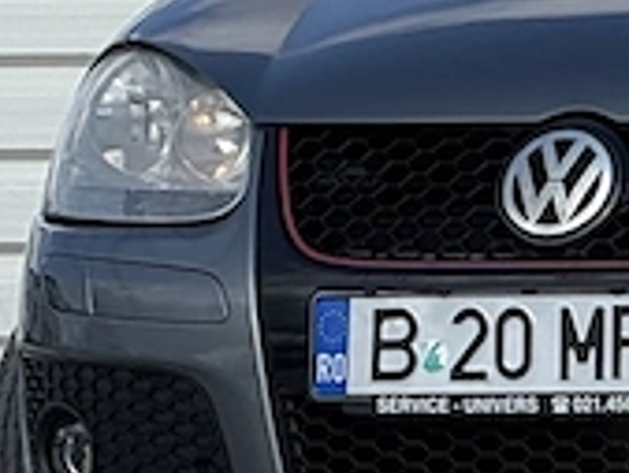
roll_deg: +0.0
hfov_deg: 2.8
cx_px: 1150
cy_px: -432
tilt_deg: +3.3
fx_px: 12874
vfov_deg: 2.1
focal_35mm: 708
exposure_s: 1/1395
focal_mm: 15.66
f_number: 2.8
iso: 50
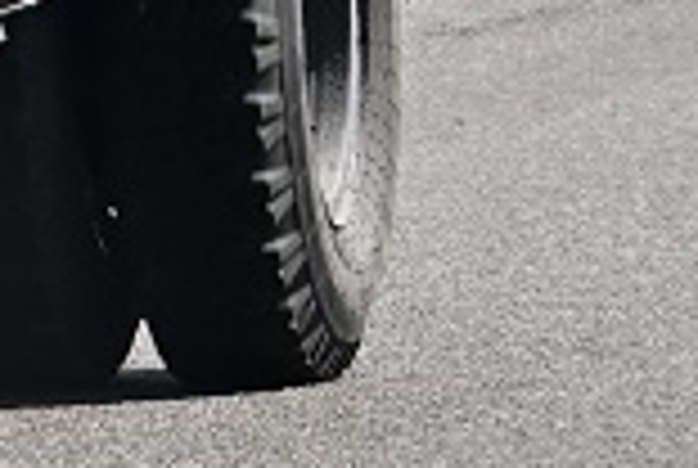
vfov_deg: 1.7
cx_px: -1157
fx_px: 15985
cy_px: -832
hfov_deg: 2.5
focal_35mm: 823
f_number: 6.3
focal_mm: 71
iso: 400
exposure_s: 1/1600
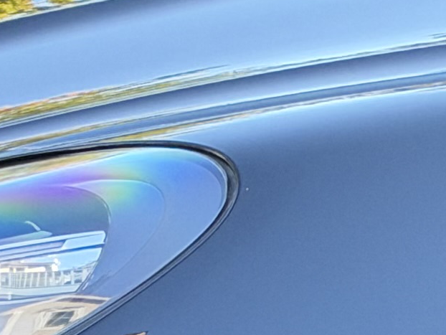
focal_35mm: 311
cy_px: 790
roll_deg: +0.0
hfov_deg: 6.4
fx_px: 4009
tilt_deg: -19.1
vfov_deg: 4.7
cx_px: 325
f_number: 1.8
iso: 200
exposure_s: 1/224
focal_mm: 6.93
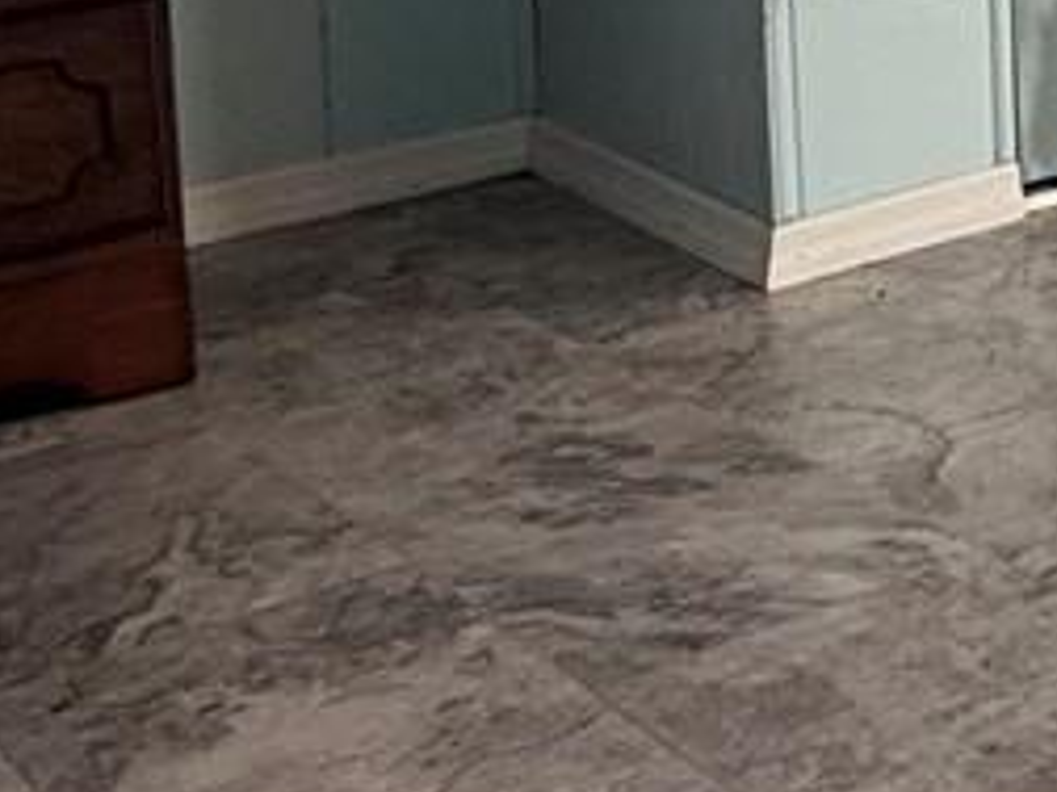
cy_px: -528
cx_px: 2332
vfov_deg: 14.9
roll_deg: +0.1
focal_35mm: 89
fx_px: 2718
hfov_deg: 15.5
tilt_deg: -2.0
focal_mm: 2.22
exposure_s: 1/120
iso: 80
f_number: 2.2
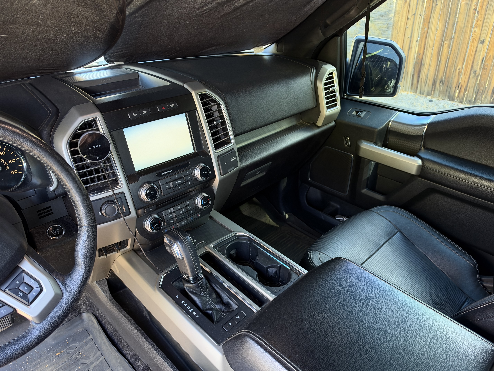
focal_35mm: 24
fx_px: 343
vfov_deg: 56.8
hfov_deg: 71.6
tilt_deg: -30.9
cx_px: 247
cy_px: 186
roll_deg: +4.8
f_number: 1.8
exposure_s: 1/78
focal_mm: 6.93
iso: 400
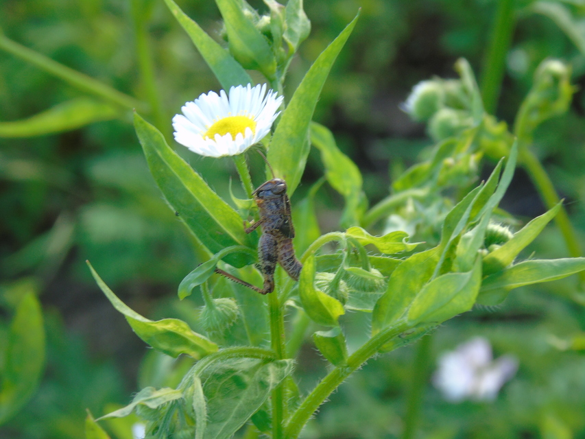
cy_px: 220
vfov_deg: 10.4
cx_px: 292
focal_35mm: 142
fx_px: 2400
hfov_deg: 13.9
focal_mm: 25
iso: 80
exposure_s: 1/30
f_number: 6.5
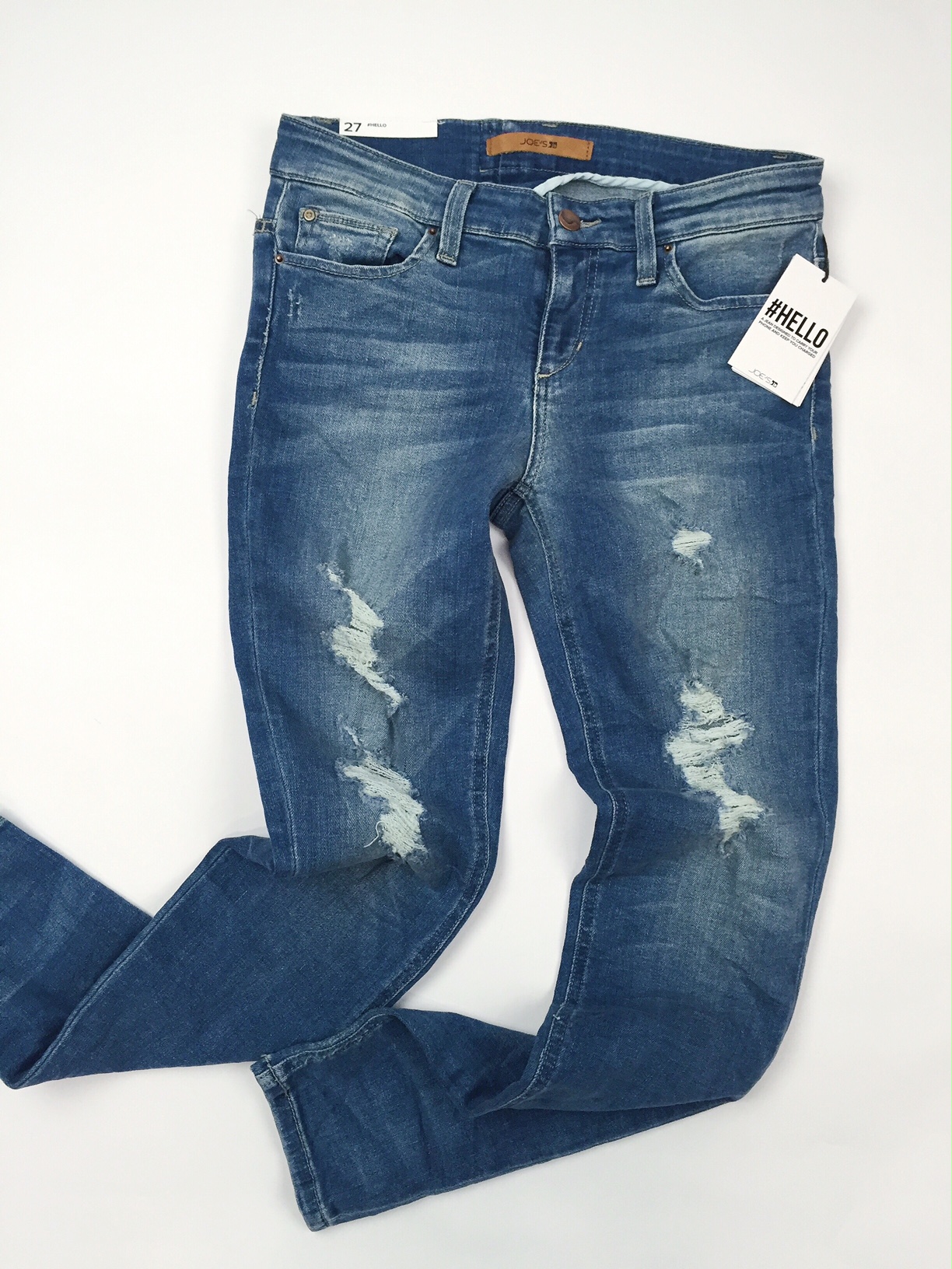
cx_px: 476
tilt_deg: -80.5
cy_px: 634
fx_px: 1063
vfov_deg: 61.7
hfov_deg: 48.2
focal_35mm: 29
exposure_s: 1/30
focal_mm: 4.15
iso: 100
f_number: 2.2
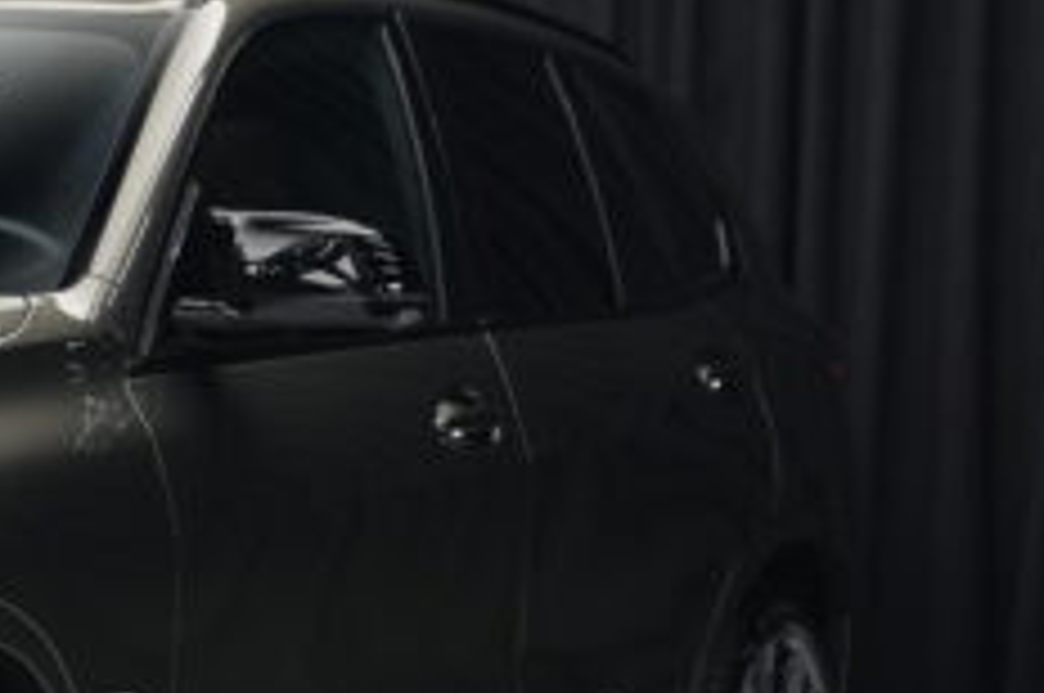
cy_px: 608
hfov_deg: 16.7
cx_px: -302
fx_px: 3359
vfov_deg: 11.7
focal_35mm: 116
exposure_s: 1/40
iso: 1000
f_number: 4
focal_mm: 35
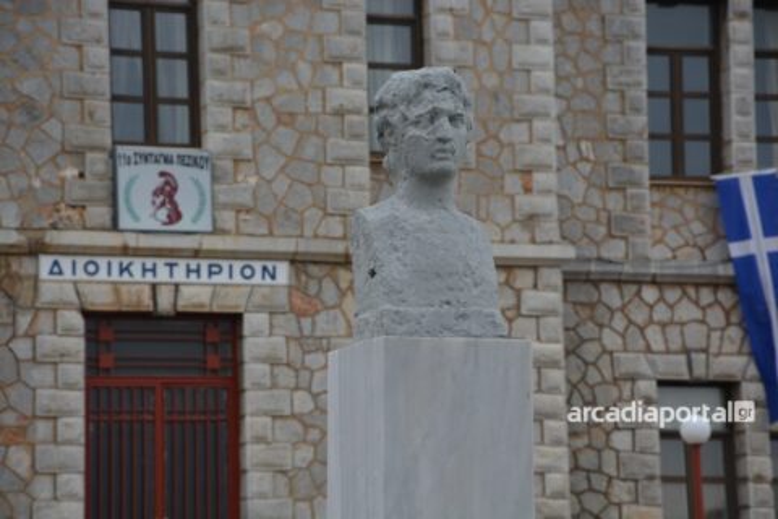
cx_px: 389
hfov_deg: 13.0
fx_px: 3403
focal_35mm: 158
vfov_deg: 8.7
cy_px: 260
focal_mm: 105
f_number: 8
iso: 200
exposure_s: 1/250
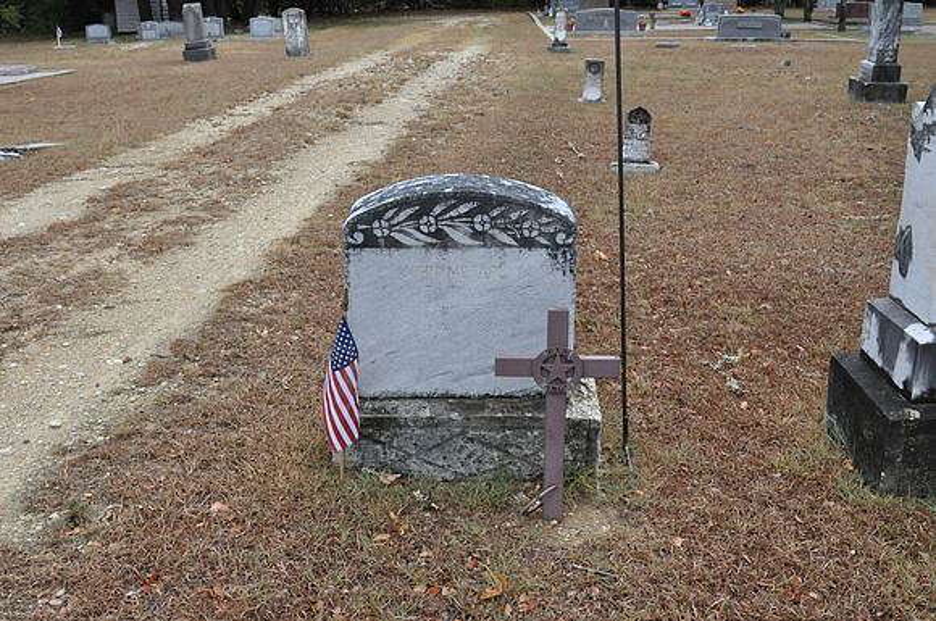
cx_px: 468
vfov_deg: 36.8
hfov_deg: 53.2
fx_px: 935
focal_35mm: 36
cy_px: 310
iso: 800
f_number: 10
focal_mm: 24
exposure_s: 1/400
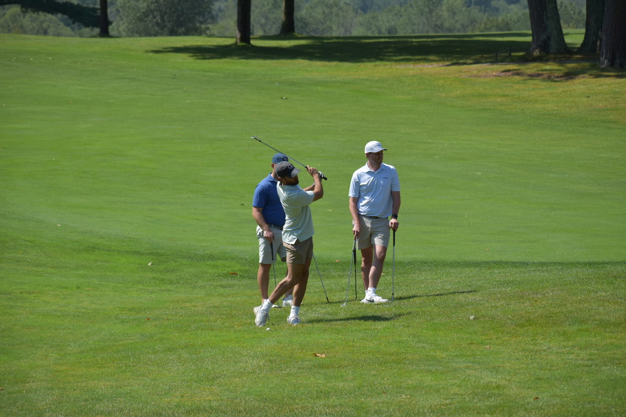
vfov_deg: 8.2
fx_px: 2921
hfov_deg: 12.2
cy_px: 208
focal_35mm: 168
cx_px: 313
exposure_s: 1/1600
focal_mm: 112
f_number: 5.6
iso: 200
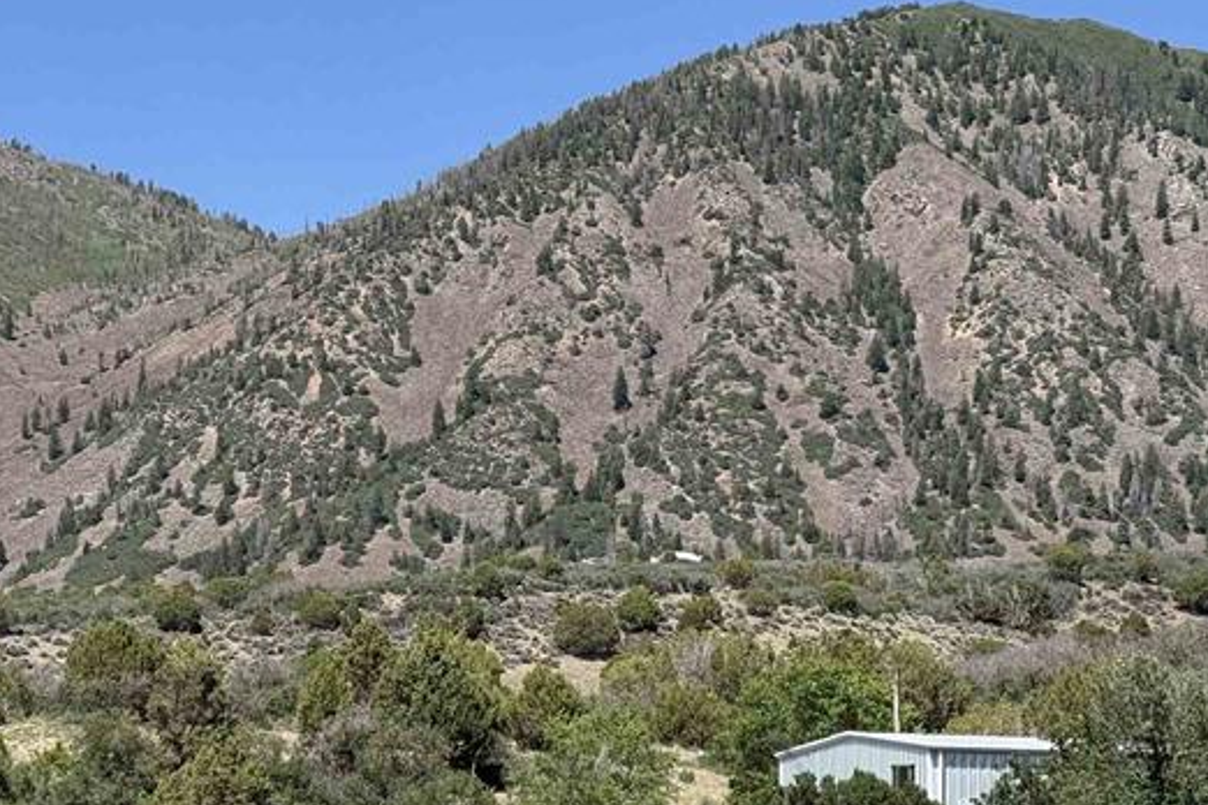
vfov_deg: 14.0
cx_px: 567
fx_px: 3288
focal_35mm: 98
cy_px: 444
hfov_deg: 20.8
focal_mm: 6.76
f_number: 1.78
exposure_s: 1/4878
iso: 80
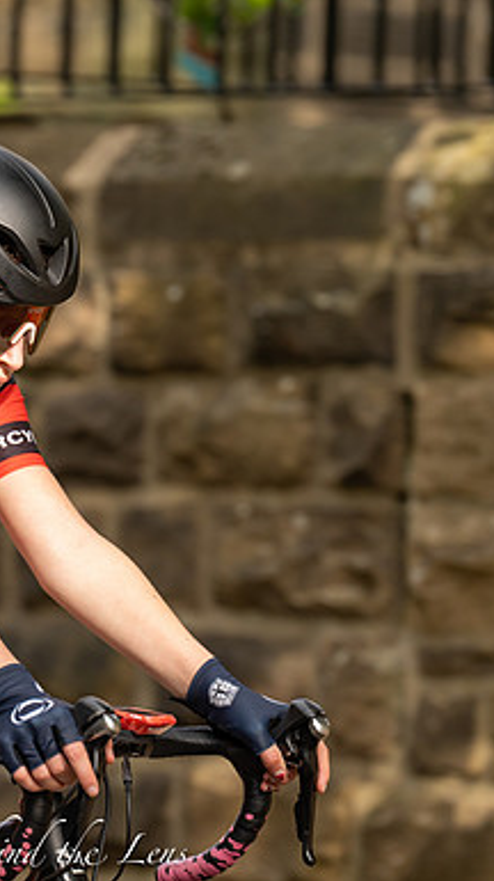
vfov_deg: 7.3
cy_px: 440
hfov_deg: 4.1
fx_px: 6930
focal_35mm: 297
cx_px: -18
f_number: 4
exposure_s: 1/640
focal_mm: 188
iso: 400
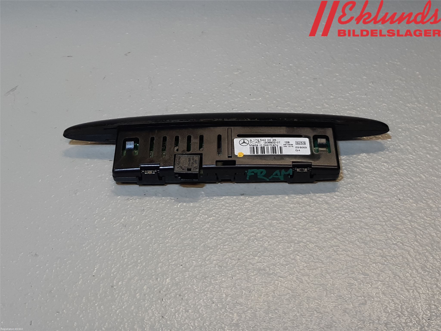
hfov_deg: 67.3
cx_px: 220
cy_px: 166
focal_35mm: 26
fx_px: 331
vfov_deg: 53.1
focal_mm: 3.93
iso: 64
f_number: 1.7
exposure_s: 1/100
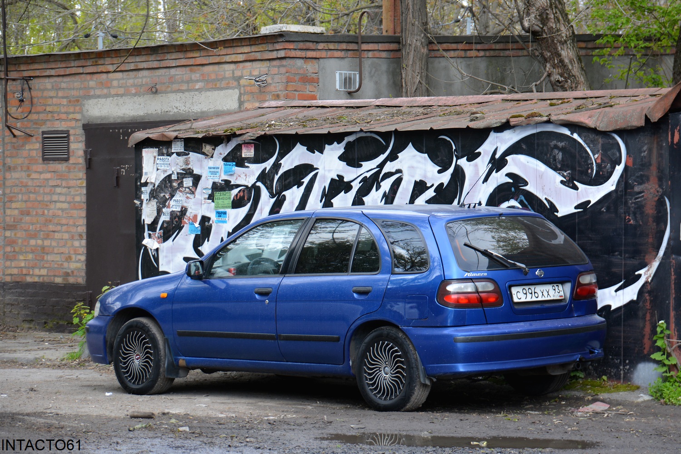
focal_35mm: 112
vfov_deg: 12.2
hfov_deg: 18.2
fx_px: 2128
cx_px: 340
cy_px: 227
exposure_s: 1/125
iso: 280
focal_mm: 75
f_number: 5.6
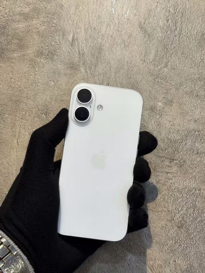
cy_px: 136
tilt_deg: +4.3
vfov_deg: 39.7
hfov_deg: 30.3
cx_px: 102
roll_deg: -16.4
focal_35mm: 48
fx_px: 379
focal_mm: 6.76
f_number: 1.78
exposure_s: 1/100
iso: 80
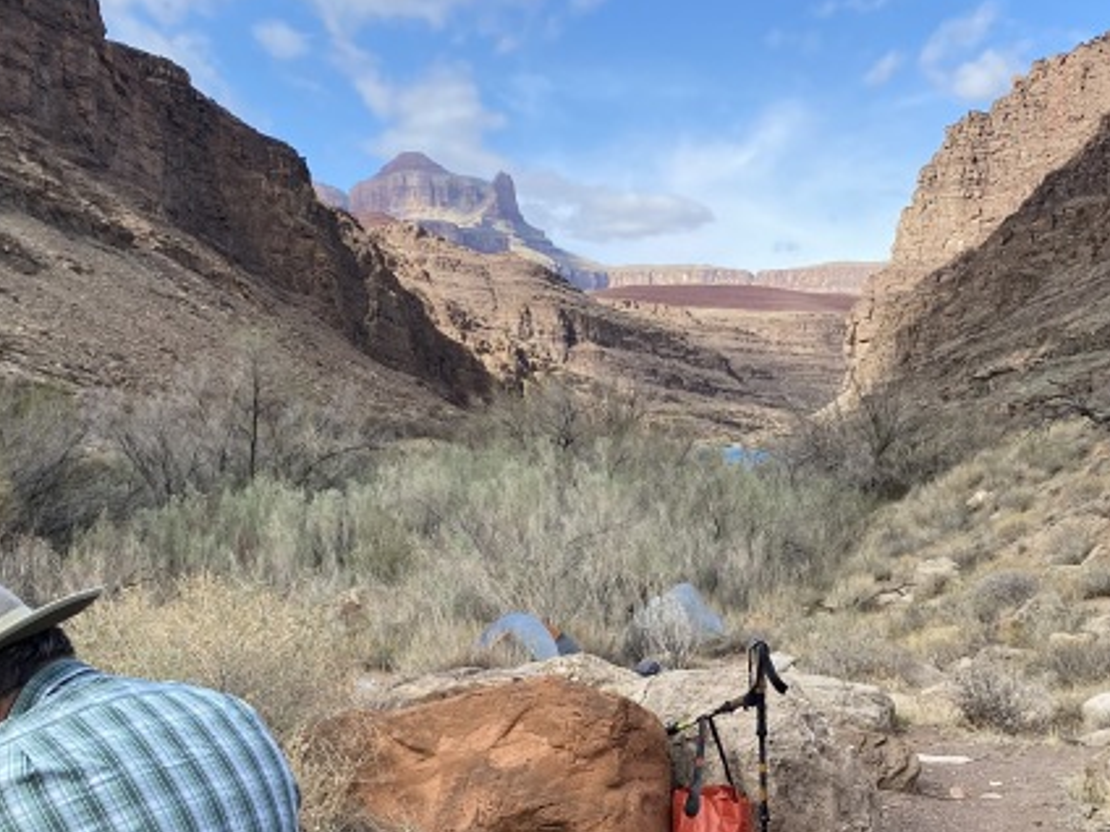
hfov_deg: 38.7
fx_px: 1571
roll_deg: +0.3
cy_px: 678
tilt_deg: -9.4
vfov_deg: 29.0
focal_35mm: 49
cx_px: 691
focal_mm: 4.25
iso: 32
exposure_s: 1/1135
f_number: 1.8
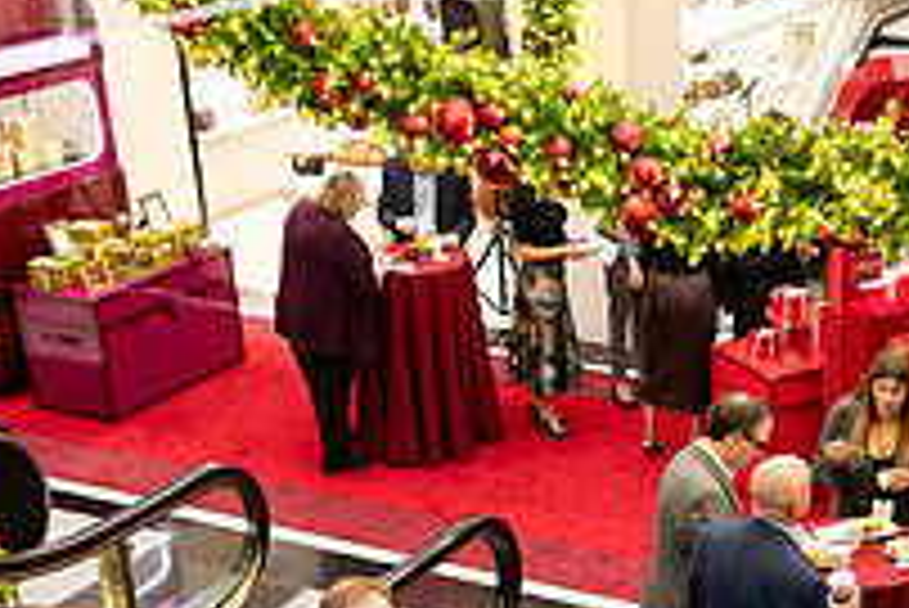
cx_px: 756
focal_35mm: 69
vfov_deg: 19.3
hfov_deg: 28.5
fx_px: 1743
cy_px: 590
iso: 1000
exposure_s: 1/160
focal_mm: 24
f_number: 3.2
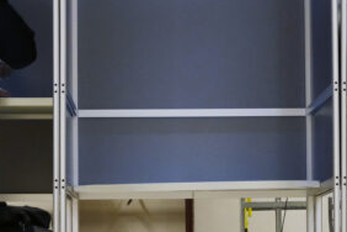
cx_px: 198
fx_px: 1417
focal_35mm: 147
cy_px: 137
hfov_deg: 14.0
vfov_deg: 9.3
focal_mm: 35.8
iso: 3200
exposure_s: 1/160
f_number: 4
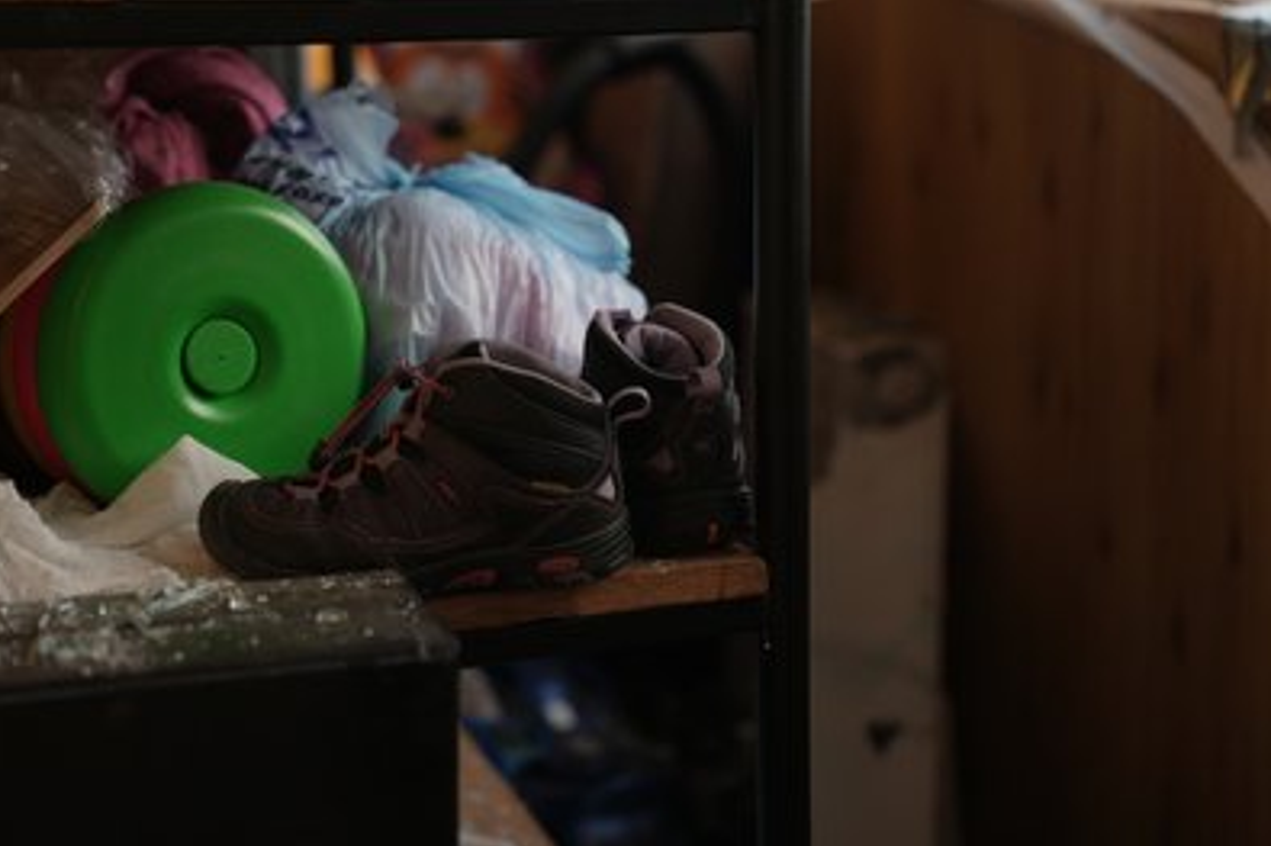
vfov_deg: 19.2
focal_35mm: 71
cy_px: 426
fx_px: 2506
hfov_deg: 28.5
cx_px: 631
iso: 50
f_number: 2.8
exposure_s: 1/60
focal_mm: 70
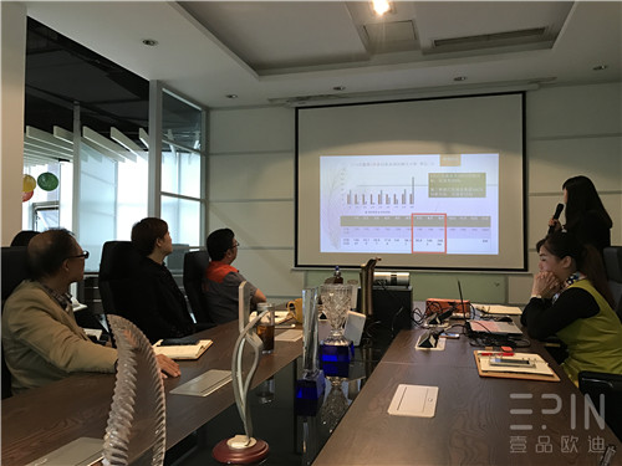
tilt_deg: +2.3
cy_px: 233
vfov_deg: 49.7
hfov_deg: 63.4
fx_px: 503
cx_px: 311
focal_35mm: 28
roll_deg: +0.0
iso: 64
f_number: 1.8
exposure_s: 1/17
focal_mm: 3.99
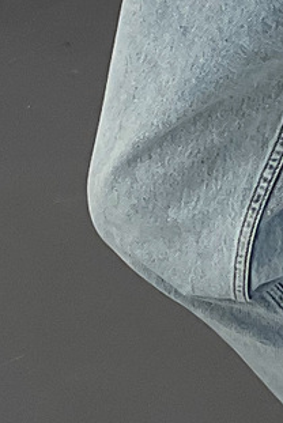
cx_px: 510
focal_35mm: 155
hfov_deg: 8.5
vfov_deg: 12.3
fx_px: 1824
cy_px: -295
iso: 64
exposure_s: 1/100
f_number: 1.8
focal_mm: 3
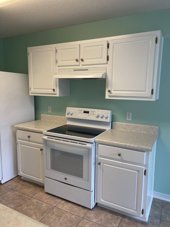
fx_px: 170
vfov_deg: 67.3
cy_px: 114
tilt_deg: -9.2
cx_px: 85
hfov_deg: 53.1
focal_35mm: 26
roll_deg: -0.8
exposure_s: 1/120
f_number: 1.6
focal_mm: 5.1
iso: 40
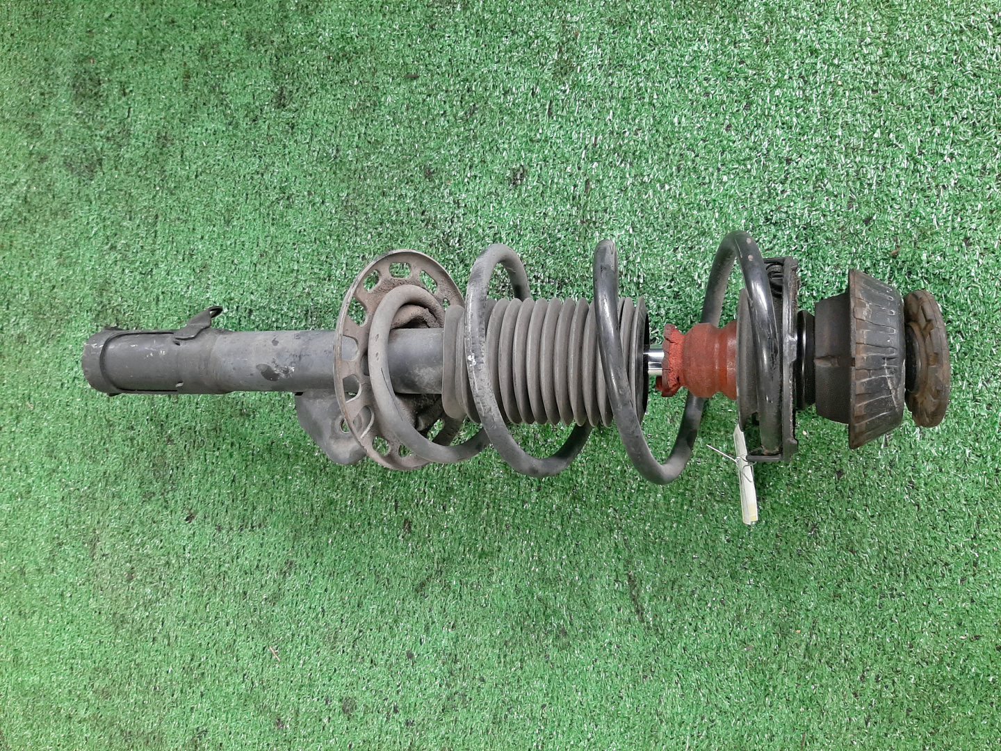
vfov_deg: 53.1
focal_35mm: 26
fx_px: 752
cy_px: 376
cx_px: 500
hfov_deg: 67.3
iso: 179
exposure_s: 1/33
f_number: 1.7
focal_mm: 3.93
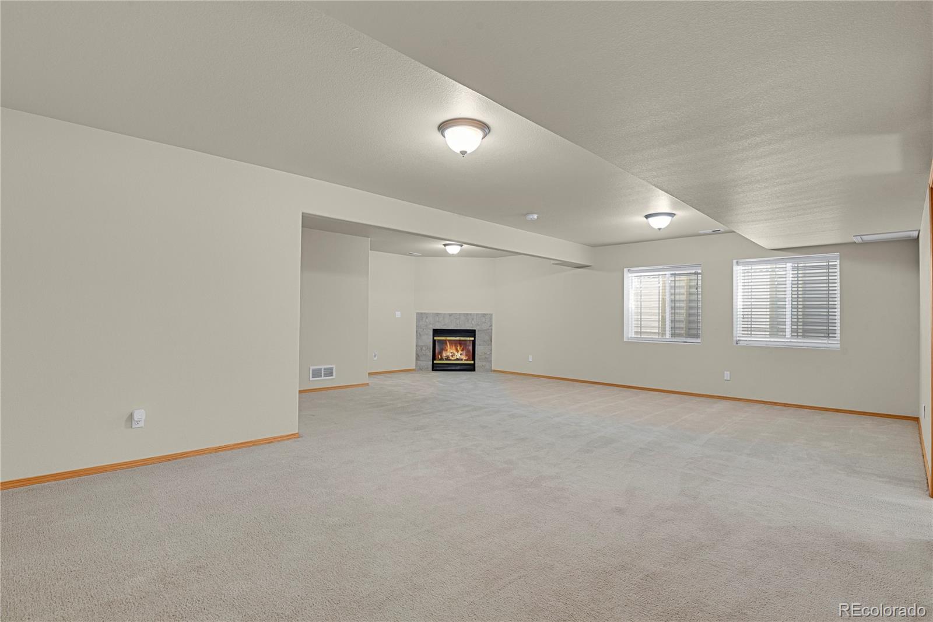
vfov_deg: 70.4
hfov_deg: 93.3
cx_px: 466
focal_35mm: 17
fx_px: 440
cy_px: 311
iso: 250
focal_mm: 17
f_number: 8
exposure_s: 4
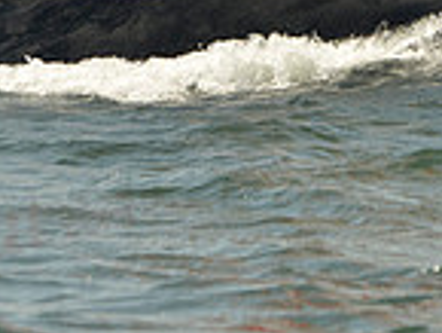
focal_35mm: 480
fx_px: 6134
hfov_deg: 4.1
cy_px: -255
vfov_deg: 3.1
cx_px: 293
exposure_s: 1/1250
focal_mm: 125
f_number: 8
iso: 200
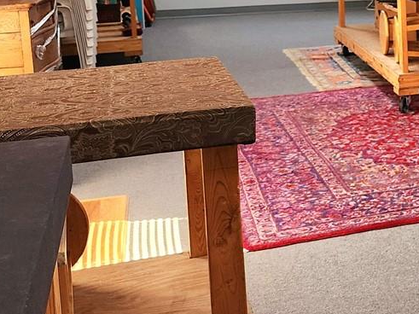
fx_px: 908
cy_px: 20
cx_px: 483
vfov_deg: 19.2
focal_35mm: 75
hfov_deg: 24.0
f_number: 1.8
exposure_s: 1/120
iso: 250
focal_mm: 6.4
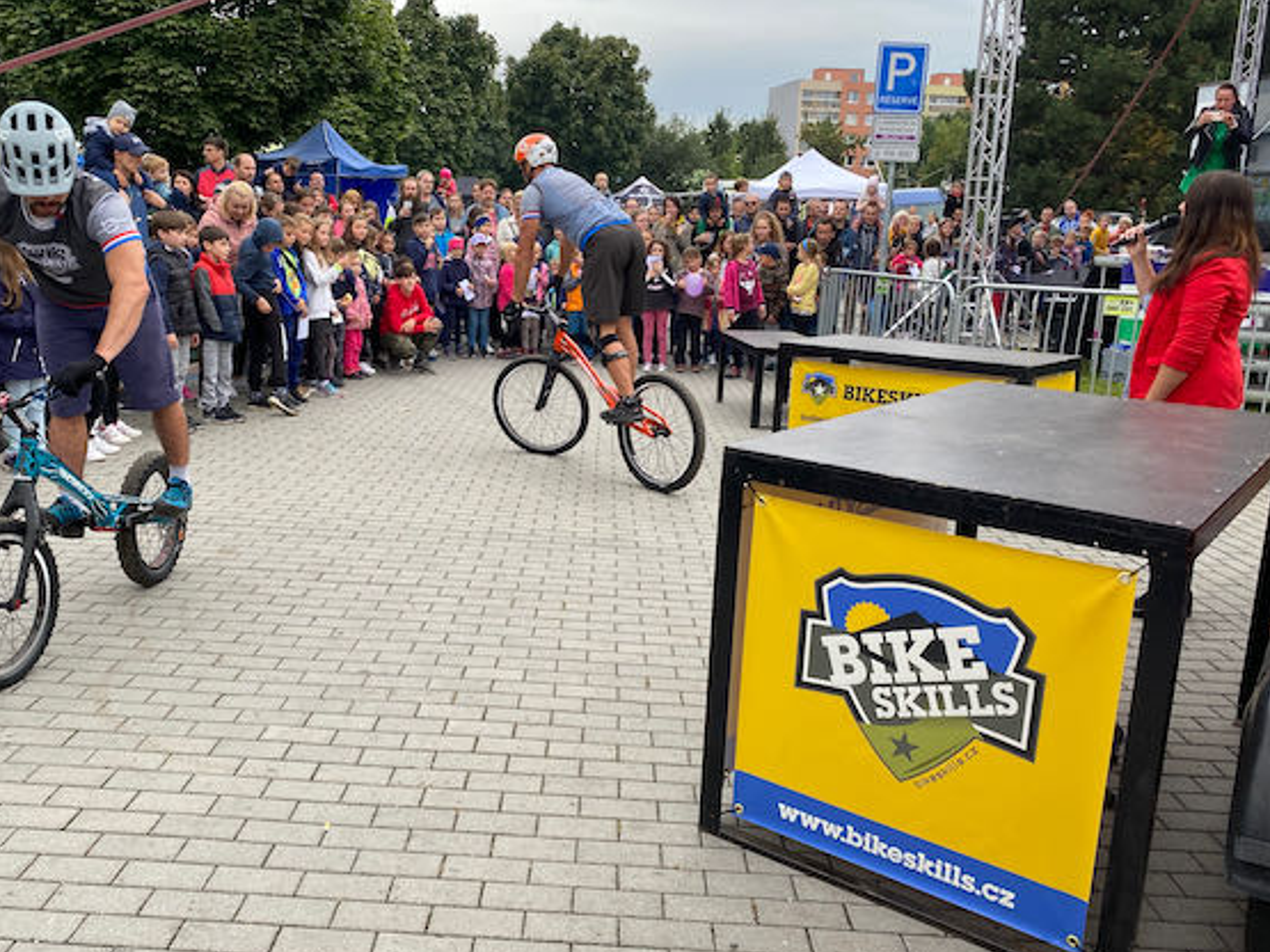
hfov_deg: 59.9
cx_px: 581
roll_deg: -0.4
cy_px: 471
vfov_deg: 46.8
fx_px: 1100
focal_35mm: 30
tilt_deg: -13.1
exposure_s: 1/122
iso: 40
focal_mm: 4.25
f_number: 1.8
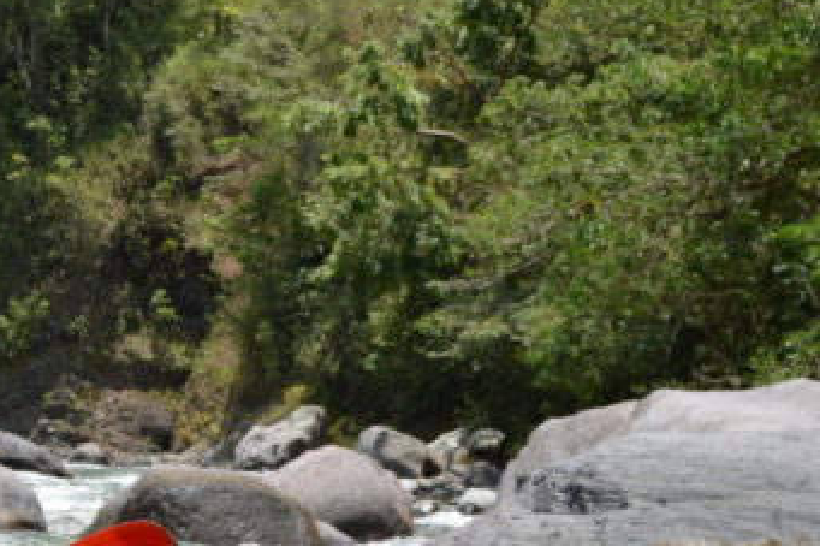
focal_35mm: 81
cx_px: 50
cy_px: 449
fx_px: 1844
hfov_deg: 24.2
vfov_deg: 16.7
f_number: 6.3
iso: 400
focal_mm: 24
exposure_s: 1/1600
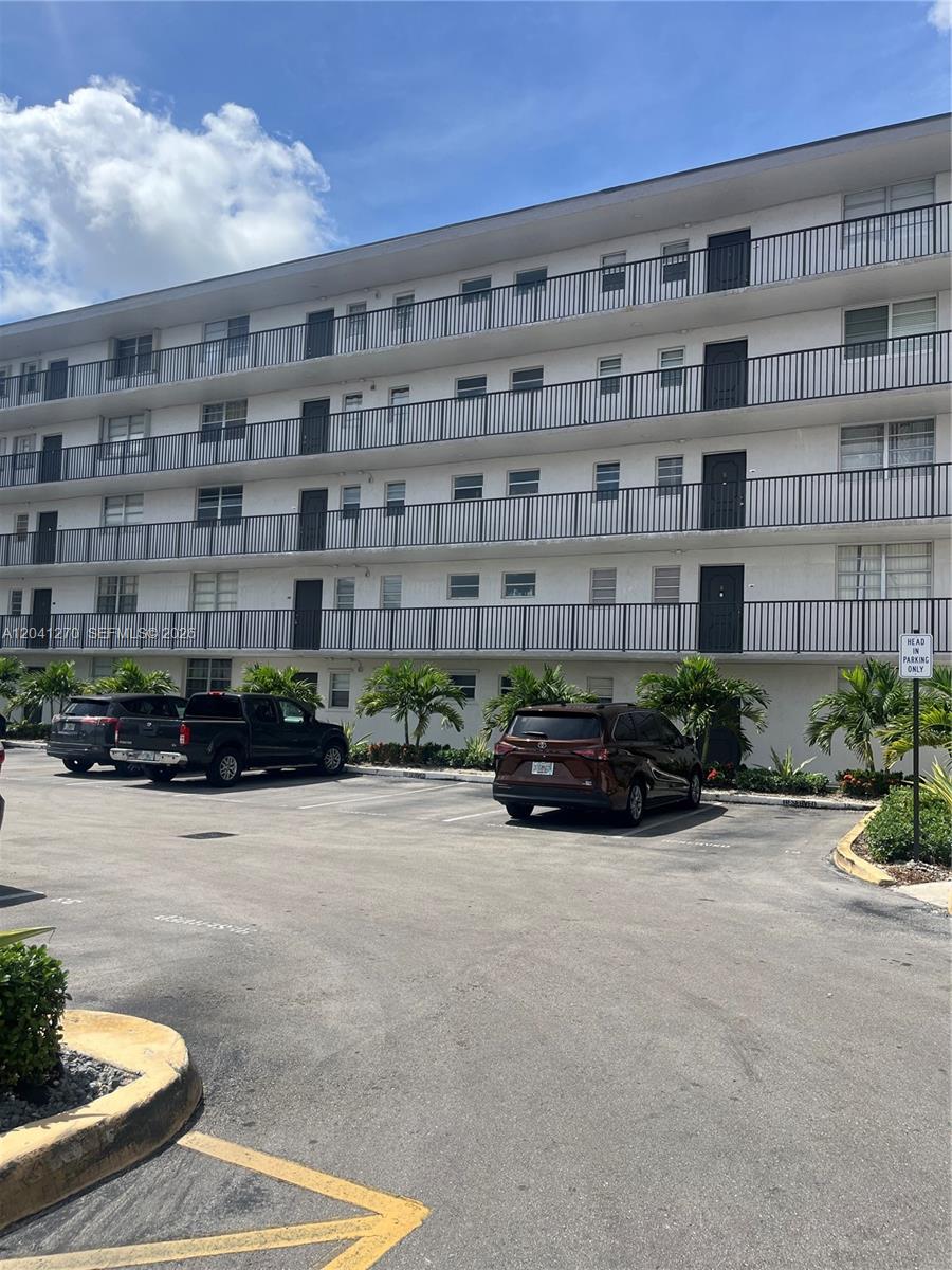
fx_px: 953
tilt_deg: +3.7
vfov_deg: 67.3
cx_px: 476
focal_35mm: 26
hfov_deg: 53.1
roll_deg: -2.8
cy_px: 635
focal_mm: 5.1
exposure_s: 1/3745
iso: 50
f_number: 1.6
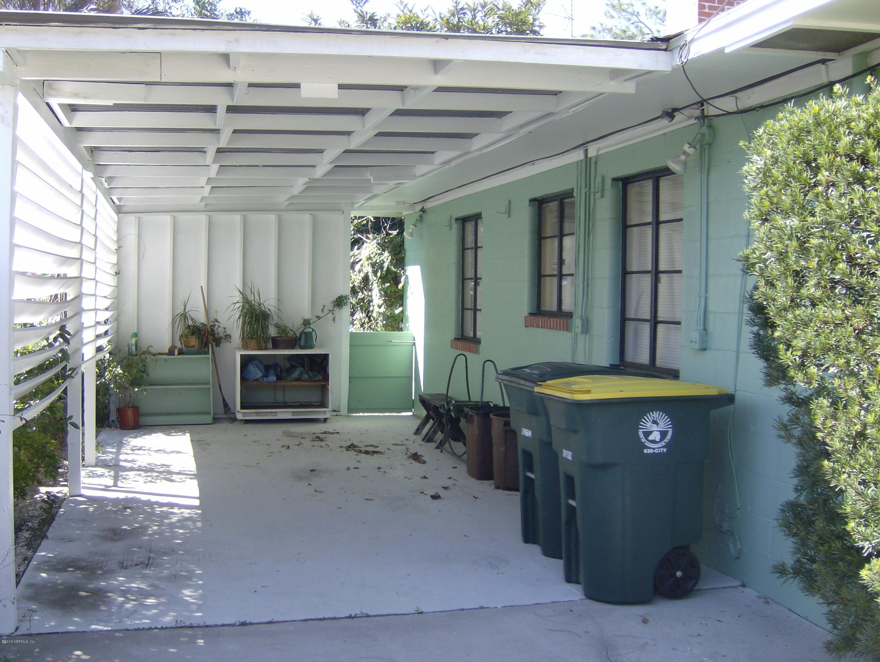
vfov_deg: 39.7
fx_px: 916
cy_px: 331
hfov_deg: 51.3
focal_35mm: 36
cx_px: 440
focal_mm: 6
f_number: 2.8
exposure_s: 1/231
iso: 100
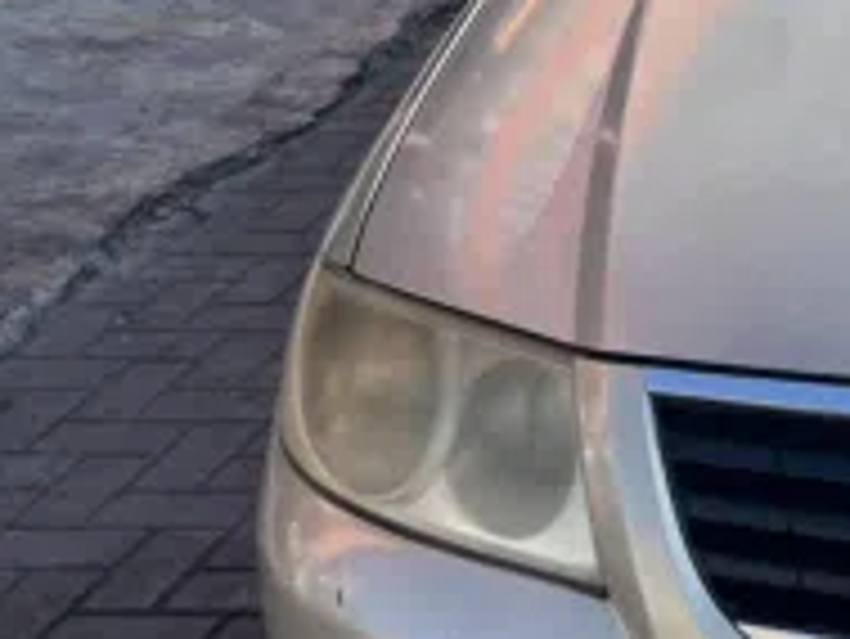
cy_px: 126
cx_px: 1309
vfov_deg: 16.7
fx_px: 2162
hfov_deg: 19.2
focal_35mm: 88
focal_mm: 5.1
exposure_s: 1/1695
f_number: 1.6
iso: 50
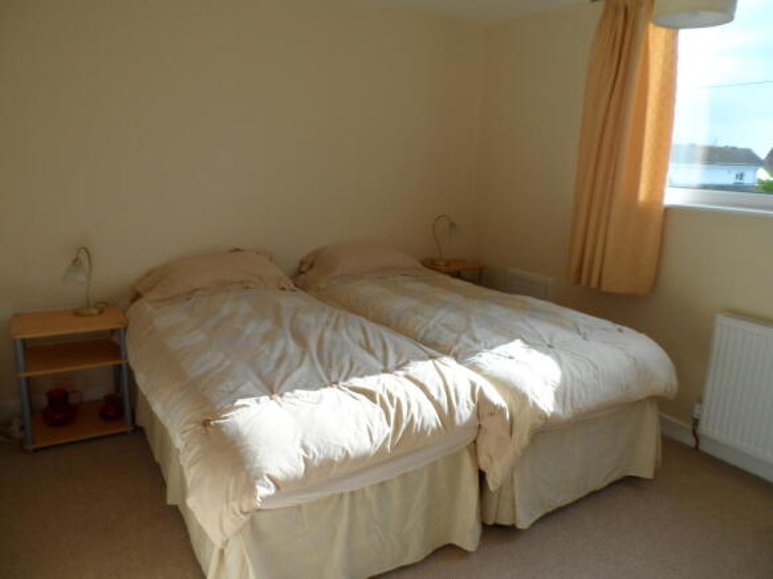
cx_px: 386
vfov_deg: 56.8
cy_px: 290
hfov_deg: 71.6
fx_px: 536
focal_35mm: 24
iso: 80
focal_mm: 4
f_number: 3.2
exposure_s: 1/250
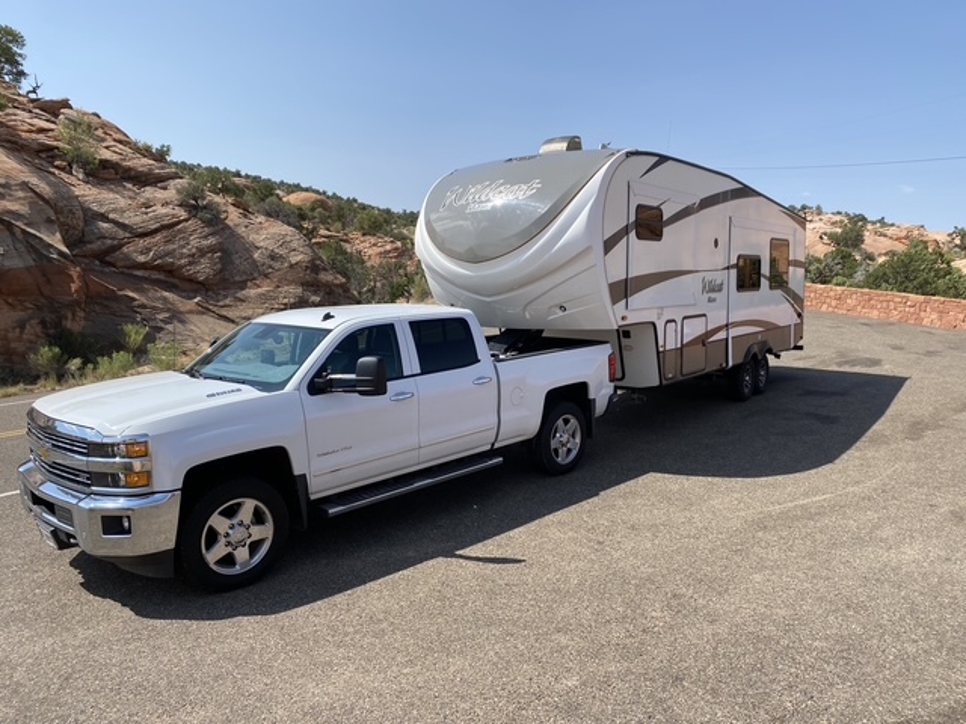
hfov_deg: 67.3
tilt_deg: -5.6
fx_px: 726
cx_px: 483
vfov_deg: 53.1
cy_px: 362
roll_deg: -2.4
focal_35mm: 26
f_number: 1.8
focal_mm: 4.25
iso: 32
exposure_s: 1/2817
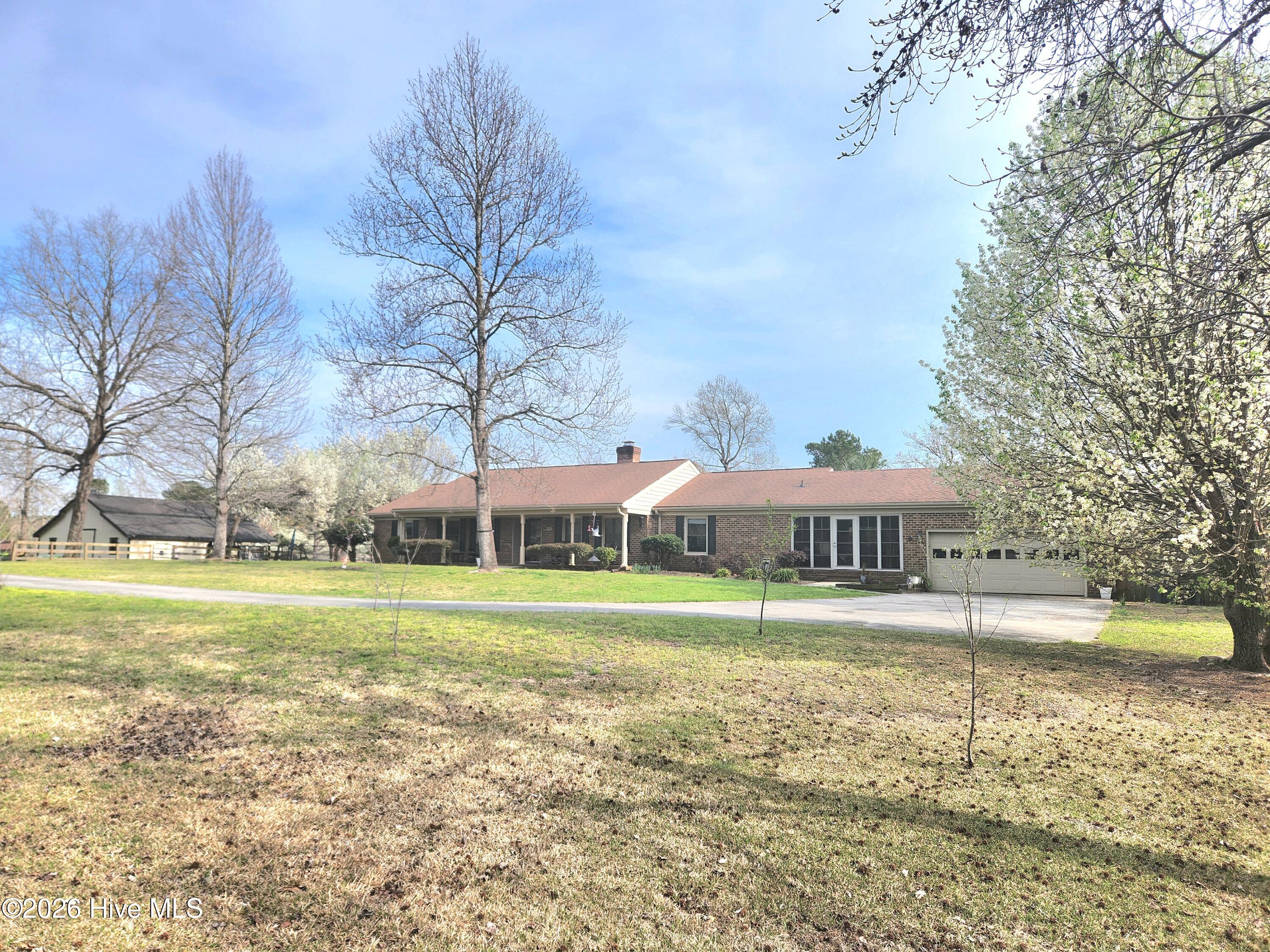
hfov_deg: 73.9
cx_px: 635
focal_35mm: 23
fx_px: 844
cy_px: 476
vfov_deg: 58.9
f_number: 1.8
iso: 20
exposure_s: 1/1667
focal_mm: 5.4
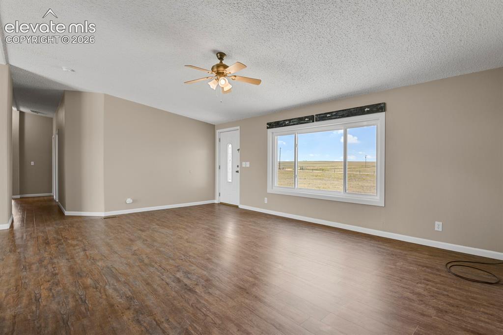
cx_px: 252
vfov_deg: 70.4
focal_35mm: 17
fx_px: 237
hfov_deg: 93.3
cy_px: 168
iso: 640
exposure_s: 1/20
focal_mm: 17
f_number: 8
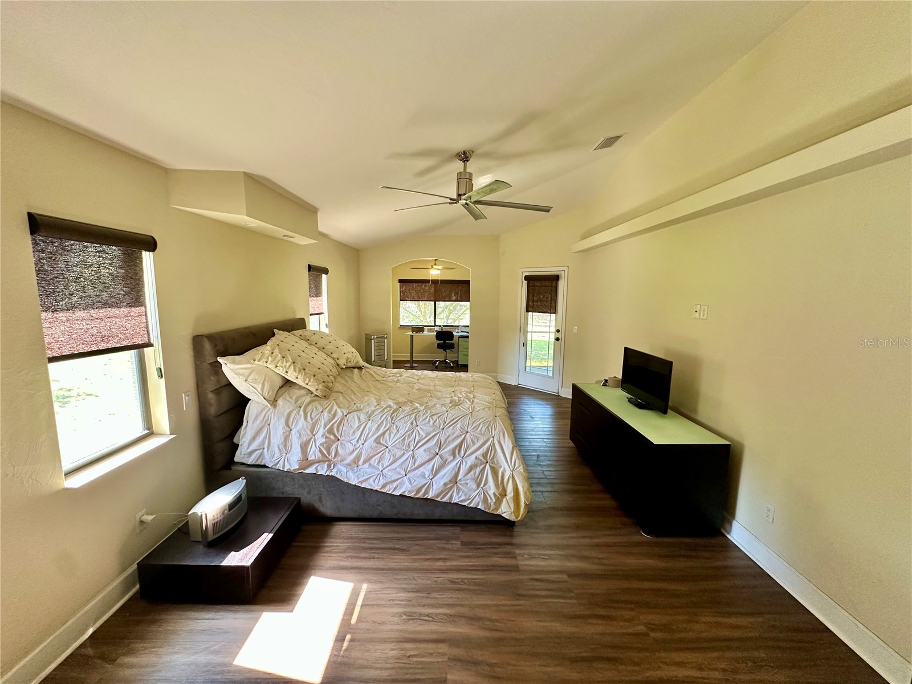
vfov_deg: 85.7
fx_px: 369
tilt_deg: -7.6
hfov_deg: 102.1
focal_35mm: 14
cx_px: 456
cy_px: 342
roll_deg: -1.0
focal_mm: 2.22
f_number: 2.2
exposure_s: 1/60
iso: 250
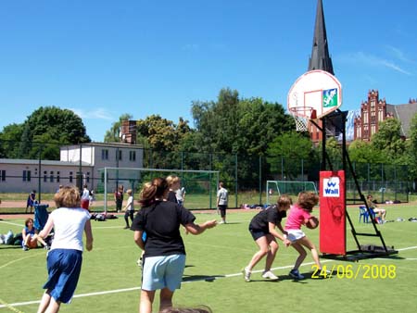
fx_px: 506
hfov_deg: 44.8
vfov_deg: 34.4
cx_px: 208
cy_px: 156
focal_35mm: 42
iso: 80
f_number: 5.6
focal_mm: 7
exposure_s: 1/303
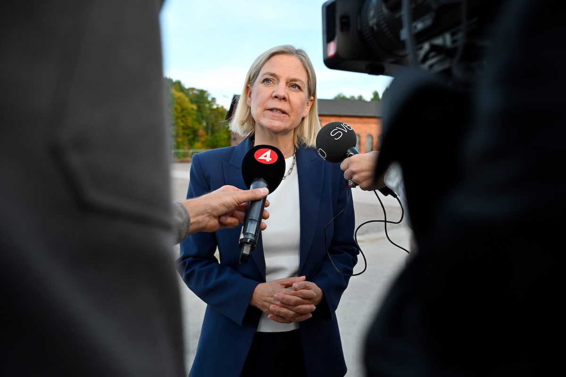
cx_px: 283
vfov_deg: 43.0
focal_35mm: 30
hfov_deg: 61.1
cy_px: 188
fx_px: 479
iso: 560
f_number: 4
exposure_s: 1/400
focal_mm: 30.5
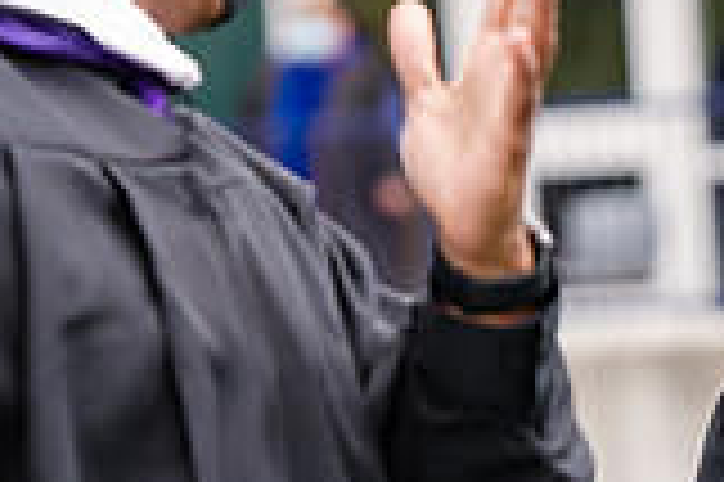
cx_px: 976
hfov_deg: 3.7
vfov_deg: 2.4
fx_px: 11251
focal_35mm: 560
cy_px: 412
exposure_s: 1/500
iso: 400
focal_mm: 155
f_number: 5
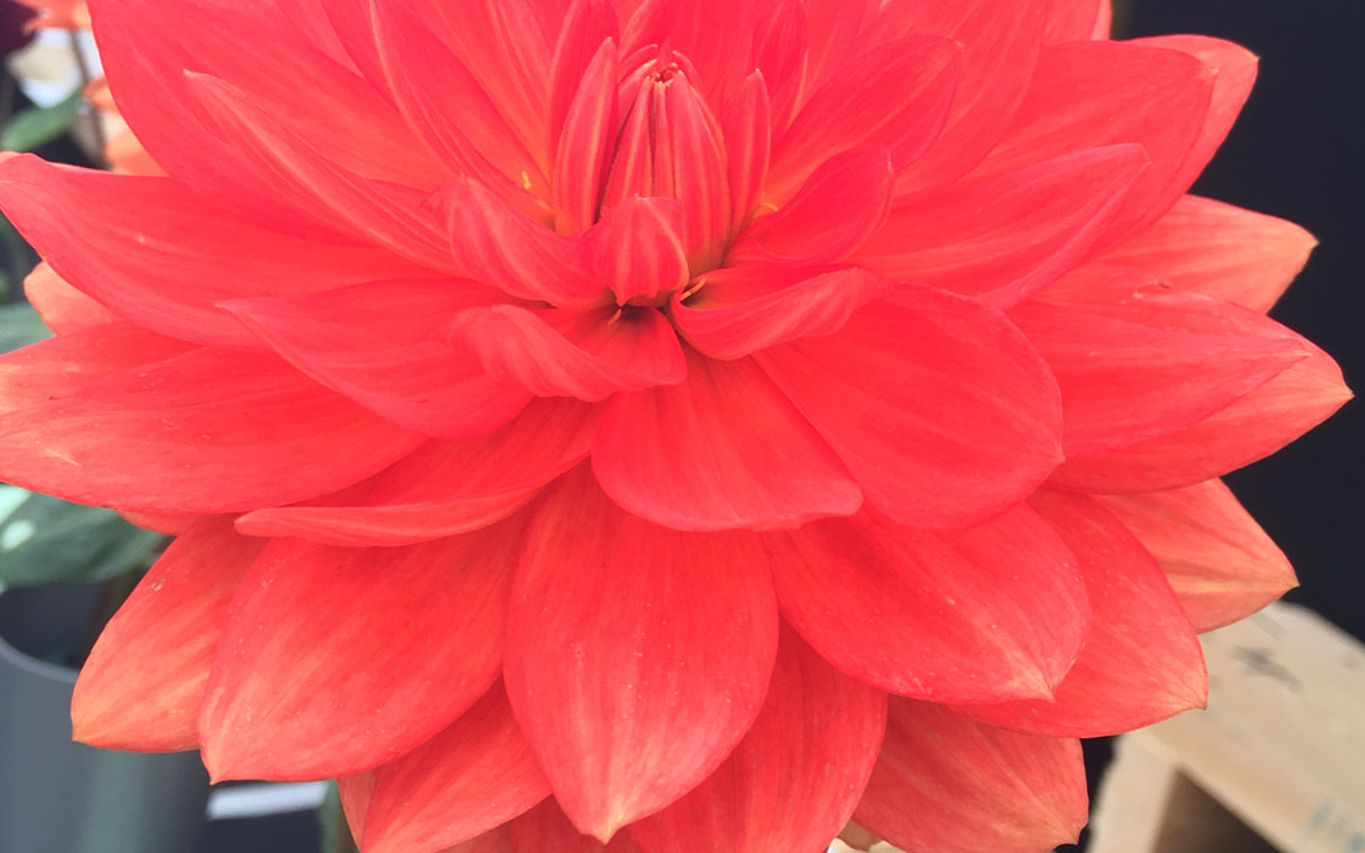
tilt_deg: -15.4
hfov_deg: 42.6
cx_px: 706
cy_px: 291
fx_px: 1749
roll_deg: -13.6
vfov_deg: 27.3
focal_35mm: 47
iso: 25
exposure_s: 1/100
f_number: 2.2
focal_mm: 4.15
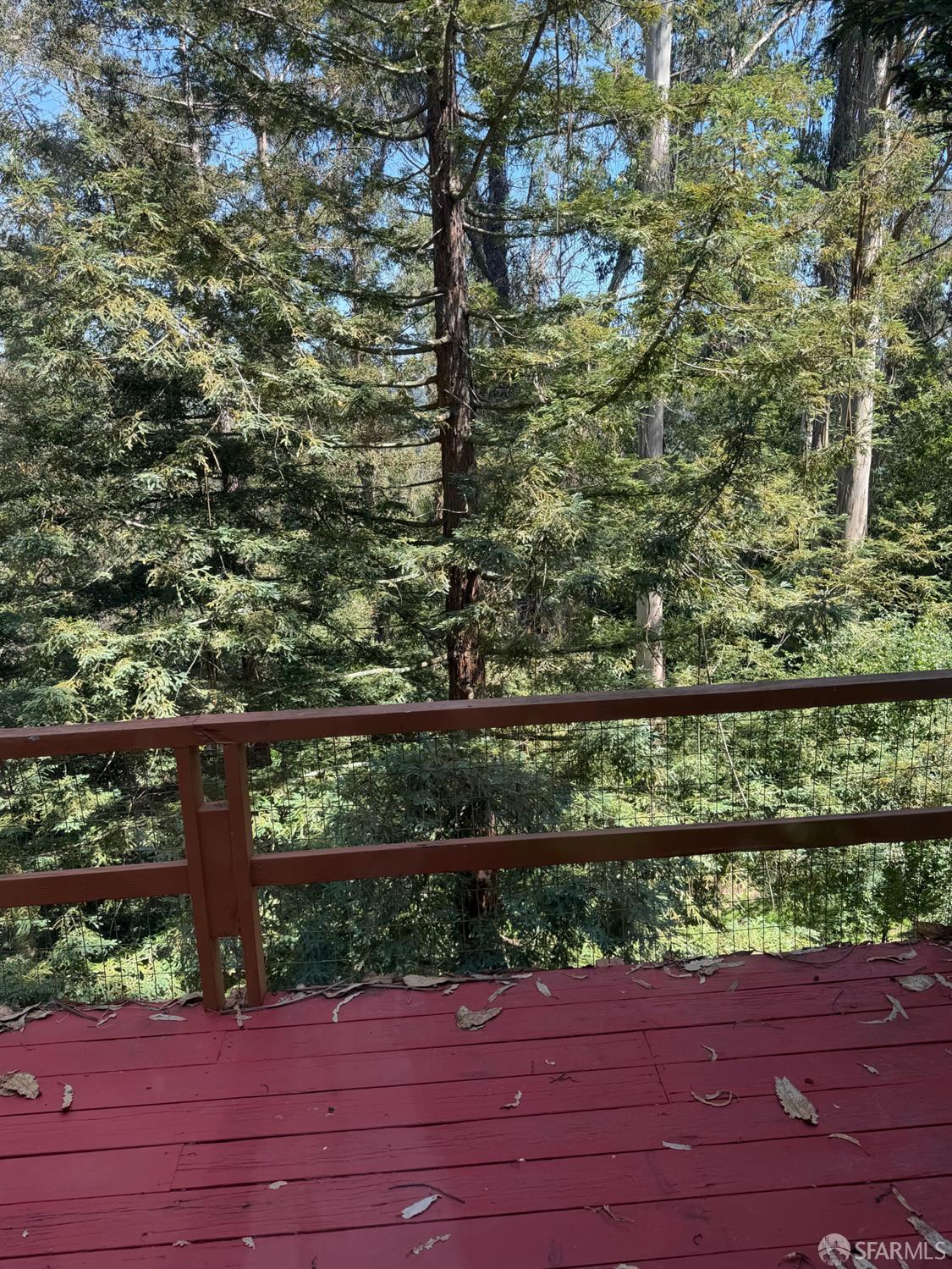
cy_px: 634
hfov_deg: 56.8
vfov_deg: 71.6
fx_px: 880
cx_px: 476
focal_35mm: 24
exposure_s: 1/521
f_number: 1.78
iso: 80
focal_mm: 6.76
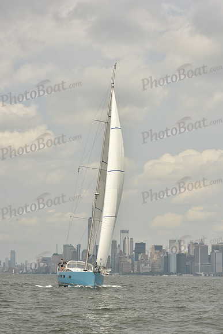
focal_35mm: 80
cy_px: 167
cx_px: 112
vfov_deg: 25.4
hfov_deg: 17.1
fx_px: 743
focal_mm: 80
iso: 250
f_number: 11
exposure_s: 1/640
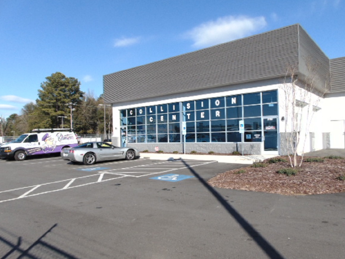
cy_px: 131
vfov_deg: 53.0
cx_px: 178
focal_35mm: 26
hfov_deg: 67.3
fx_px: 259
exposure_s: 1/250
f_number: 7.7
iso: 80
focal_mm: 4.5
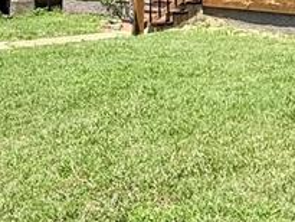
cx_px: 364
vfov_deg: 19.7
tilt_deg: +2.7
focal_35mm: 70
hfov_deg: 24.8
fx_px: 597
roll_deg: -0.3
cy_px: -52
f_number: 2.2
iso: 50
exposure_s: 1/1145
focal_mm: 2.22
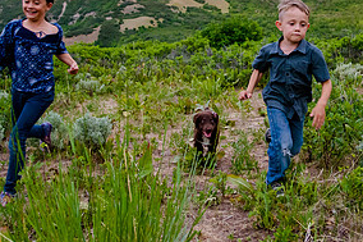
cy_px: 45
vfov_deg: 26.9
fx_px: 494
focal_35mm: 49
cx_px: 235
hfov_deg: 40.0
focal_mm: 24
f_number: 4
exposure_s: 1/250
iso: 3200
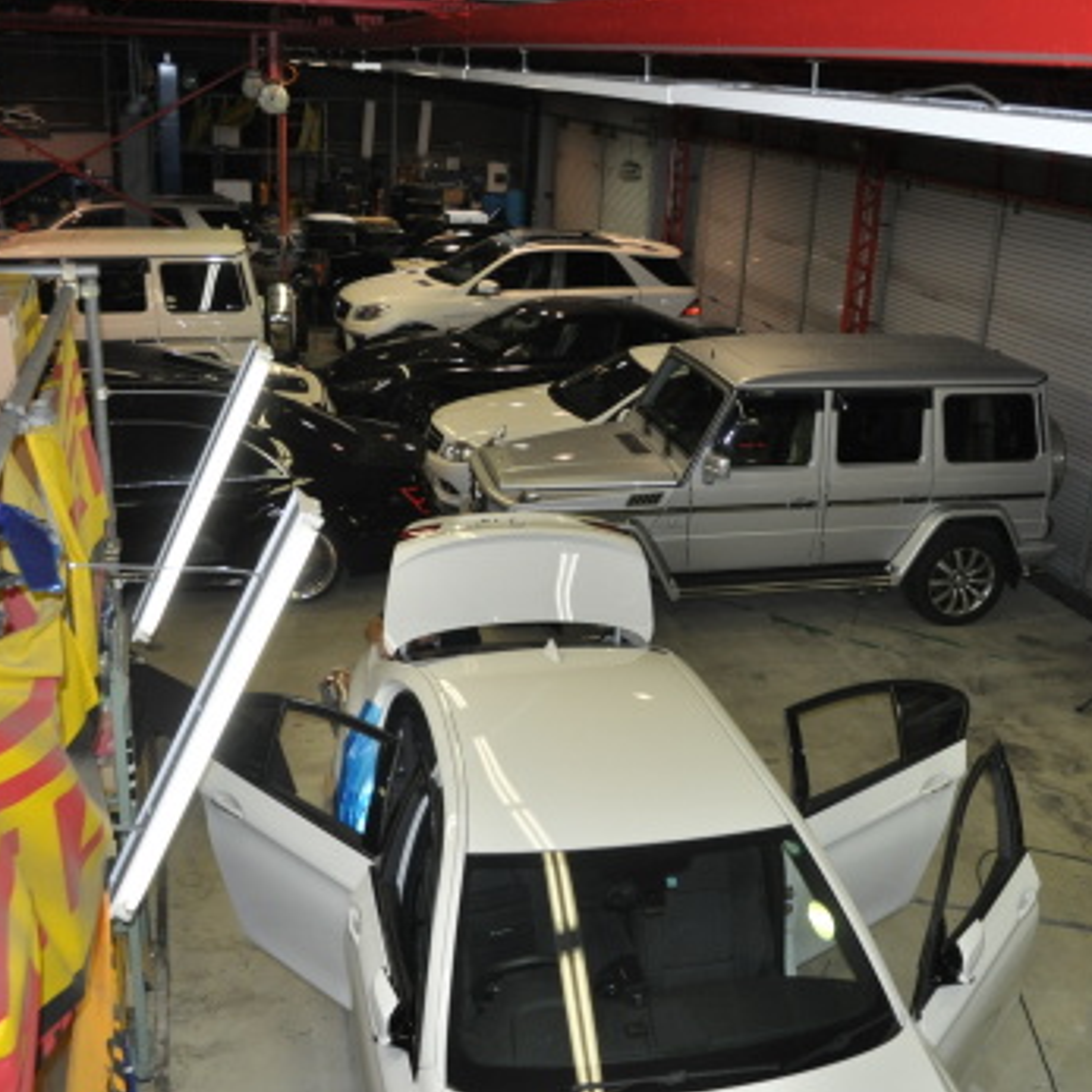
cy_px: 541
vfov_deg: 47.2
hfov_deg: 47.1
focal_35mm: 35
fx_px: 1249
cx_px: 611
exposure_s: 1/160
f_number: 5.6
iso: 800
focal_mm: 18
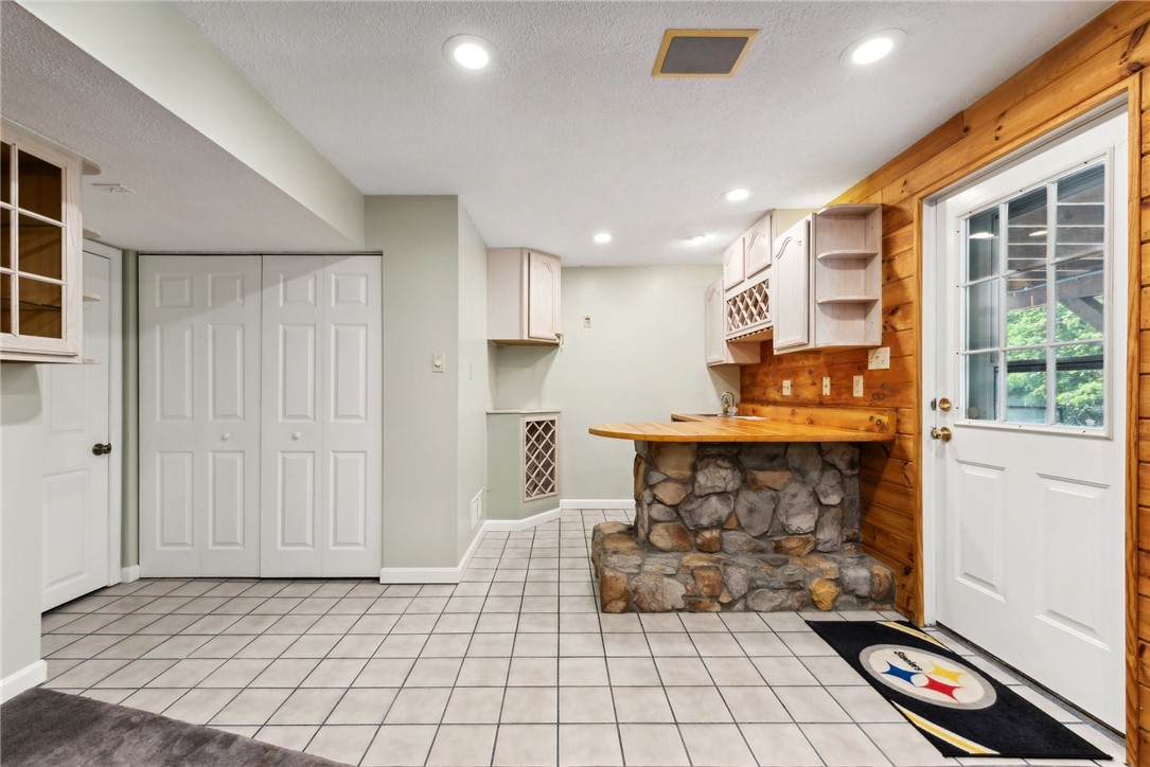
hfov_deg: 104.2
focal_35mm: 14
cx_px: 575
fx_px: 447
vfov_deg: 81.2
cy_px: 384
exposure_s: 1/2.5
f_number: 11
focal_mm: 14
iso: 50
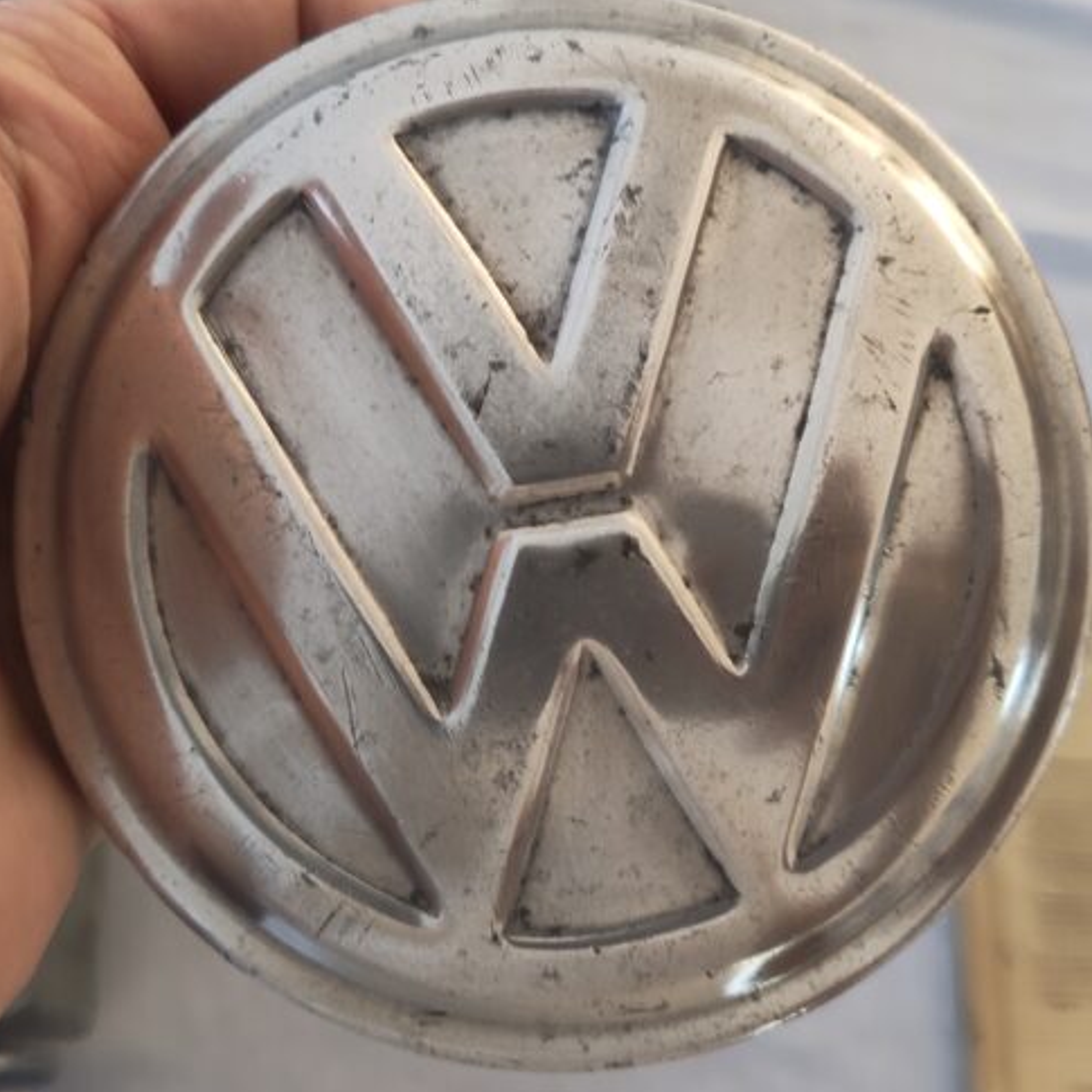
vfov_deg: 47.2
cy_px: 522
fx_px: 1249
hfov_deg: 47.2
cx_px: 554
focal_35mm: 35
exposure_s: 1/33.3
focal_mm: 5.56
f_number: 1.88
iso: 1006
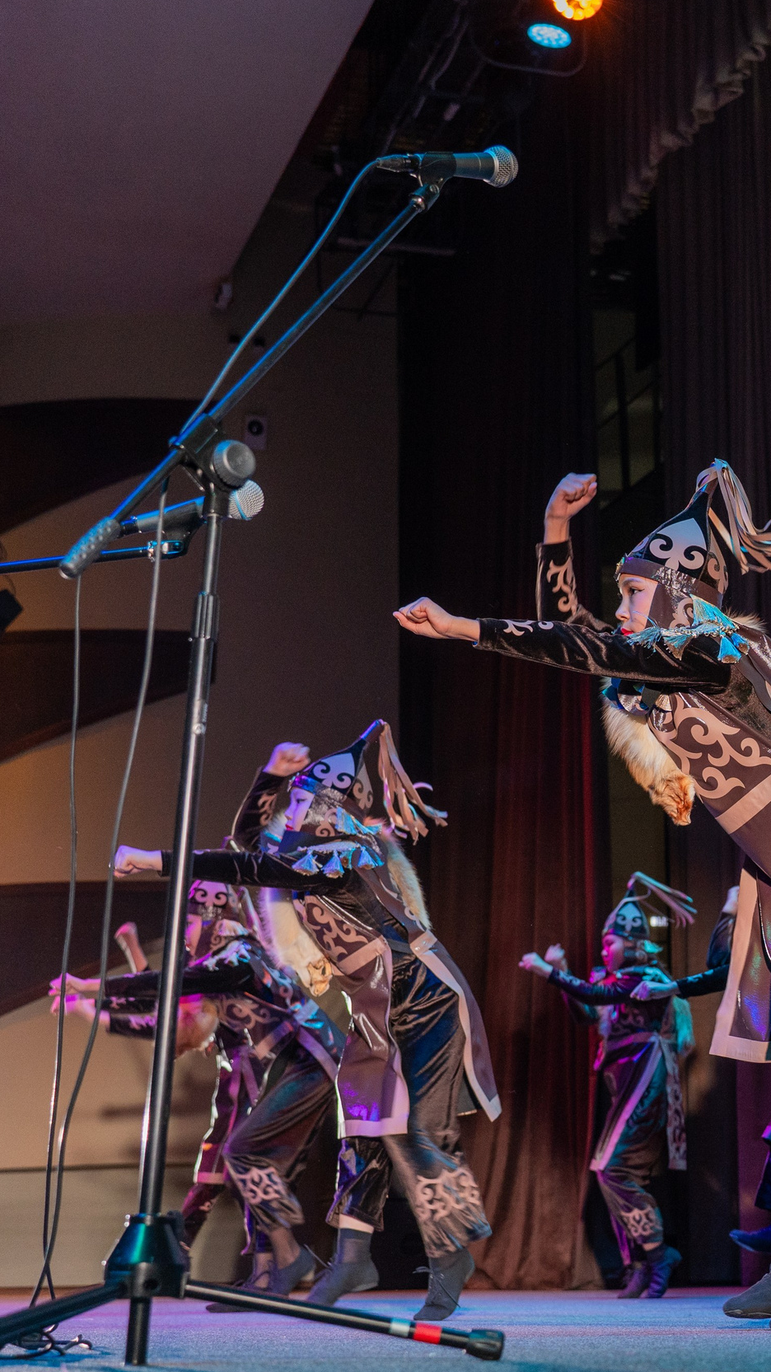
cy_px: 700
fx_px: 2109
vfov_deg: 36.0
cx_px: 787
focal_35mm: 58
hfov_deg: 20.0
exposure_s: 1/160
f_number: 3.5
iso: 2000
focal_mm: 36
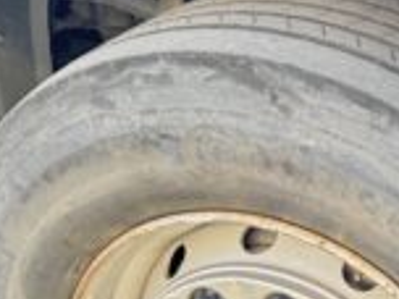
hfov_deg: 28.3
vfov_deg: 22.5
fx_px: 726
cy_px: 294
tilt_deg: -29.9
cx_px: 425
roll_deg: -7.3
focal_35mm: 63
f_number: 1.78
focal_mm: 6.76
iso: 100
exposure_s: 1/143
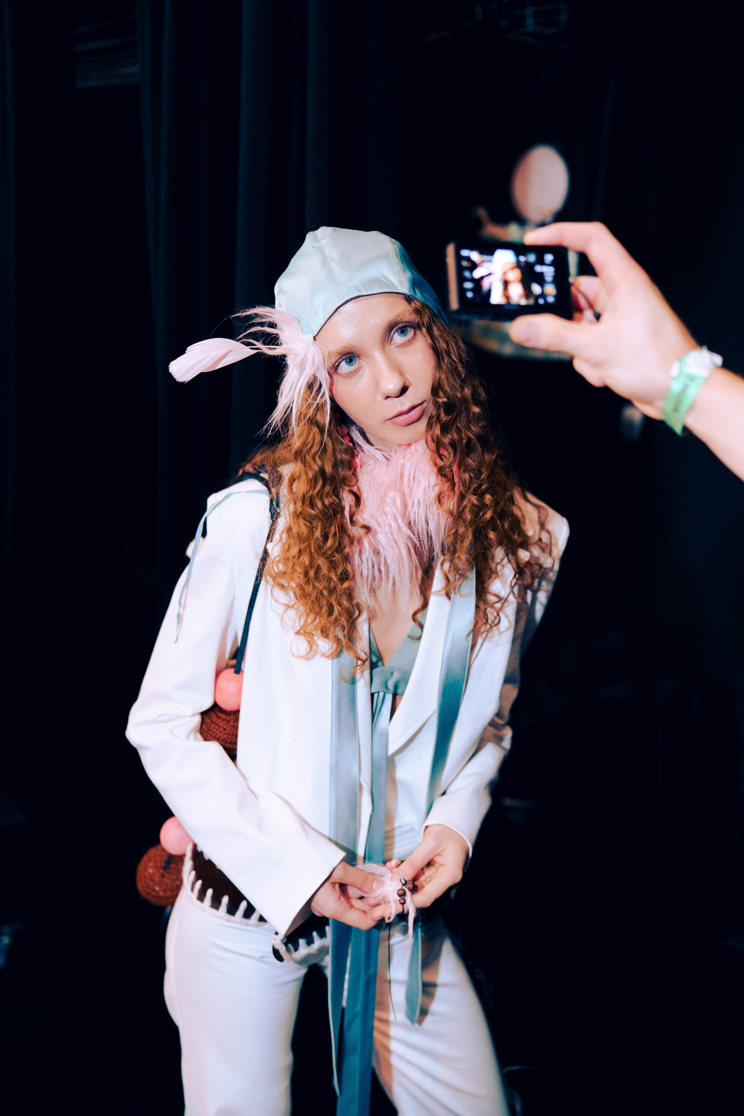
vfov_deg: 54.4
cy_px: 558
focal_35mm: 35
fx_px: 1085
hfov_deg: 37.9
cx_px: 372
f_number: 2
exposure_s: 1/200
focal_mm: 35
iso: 1250
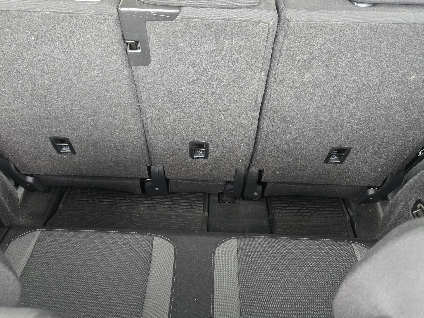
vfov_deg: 48.1
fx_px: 355
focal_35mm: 29
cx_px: 204
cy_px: 138
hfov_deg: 61.6
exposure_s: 1/60
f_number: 1.8
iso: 500
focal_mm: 5.4
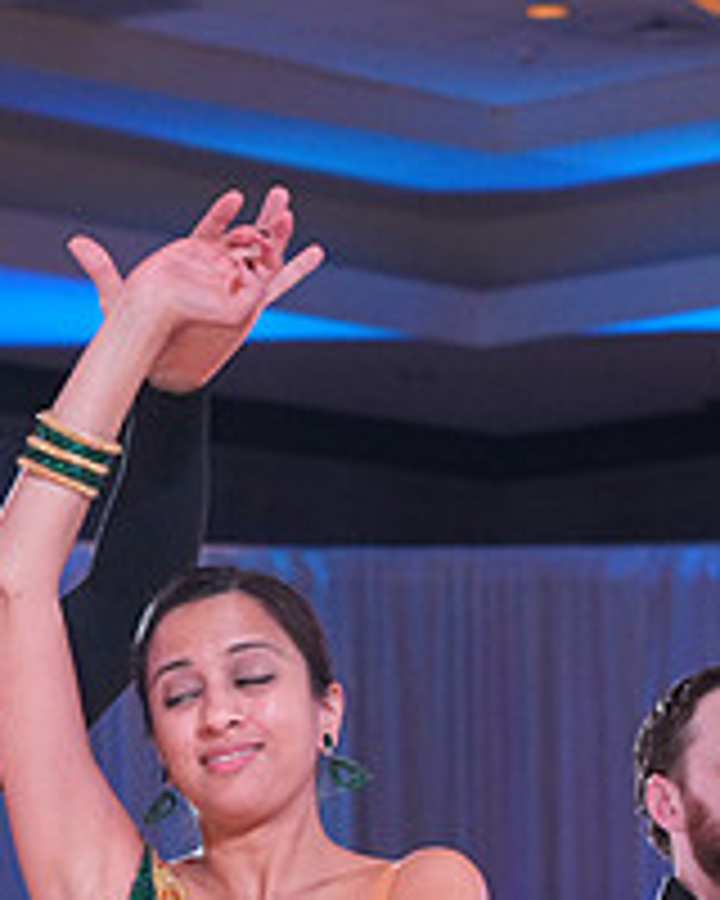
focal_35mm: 250
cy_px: 1260
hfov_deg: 6.2
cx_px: 65
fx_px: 6659
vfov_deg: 7.6
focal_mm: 92
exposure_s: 1/250
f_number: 6.3
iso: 2500
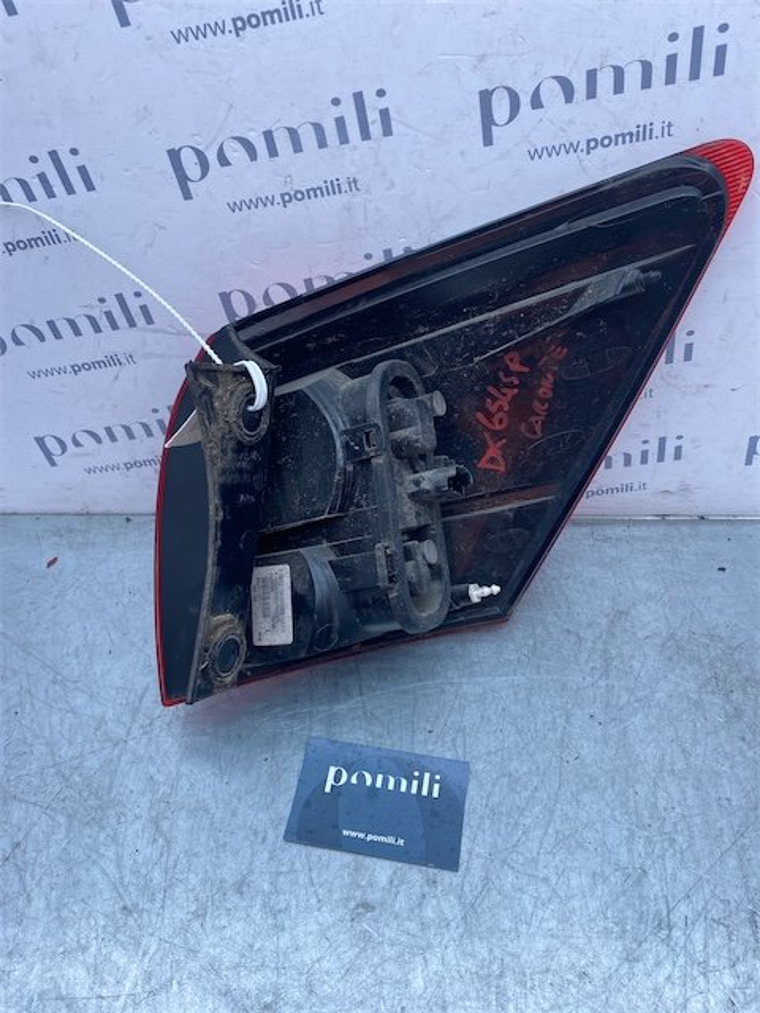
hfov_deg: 53.1
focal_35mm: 26
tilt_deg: -45.8
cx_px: 380
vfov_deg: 67.3
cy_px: 506
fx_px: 761
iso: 32
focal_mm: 4.25
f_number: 1.8
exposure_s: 1/706
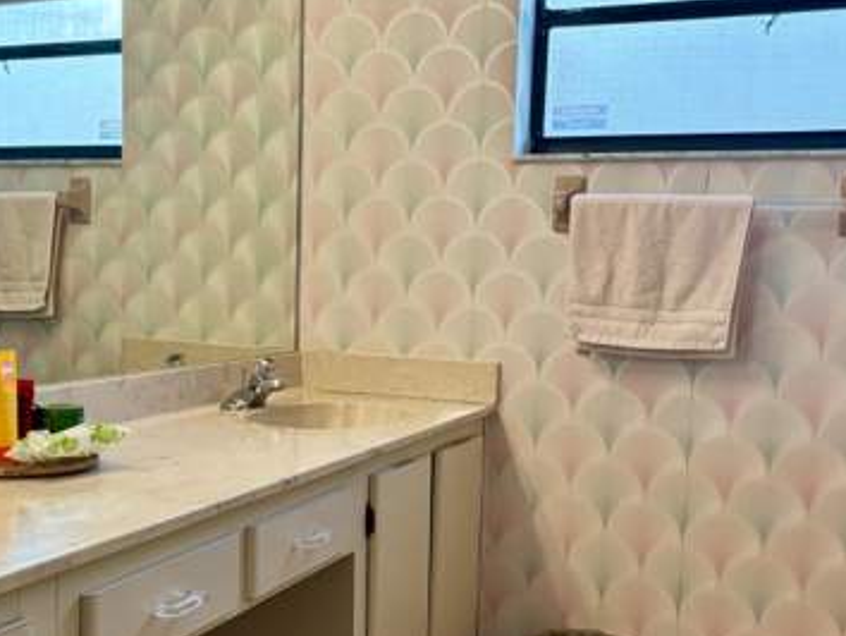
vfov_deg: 30.8
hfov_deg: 40.2
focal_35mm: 47
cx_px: 332
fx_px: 1149
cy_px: 399
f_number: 1.6
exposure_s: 1/120
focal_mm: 5.96
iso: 125
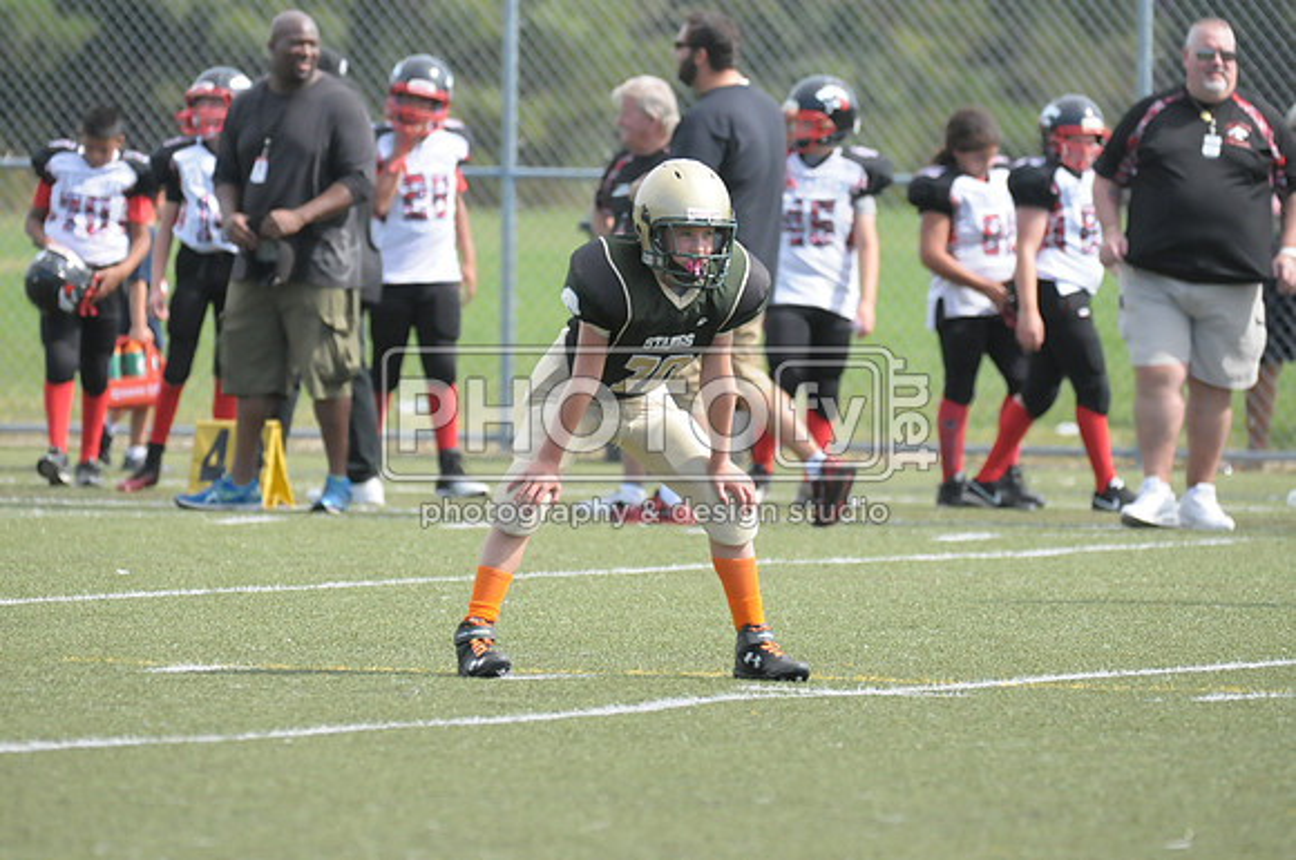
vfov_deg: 3.3
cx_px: 648
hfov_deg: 4.9
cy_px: 430
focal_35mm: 420
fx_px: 15099
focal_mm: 280
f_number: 4
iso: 1600
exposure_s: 1/5000
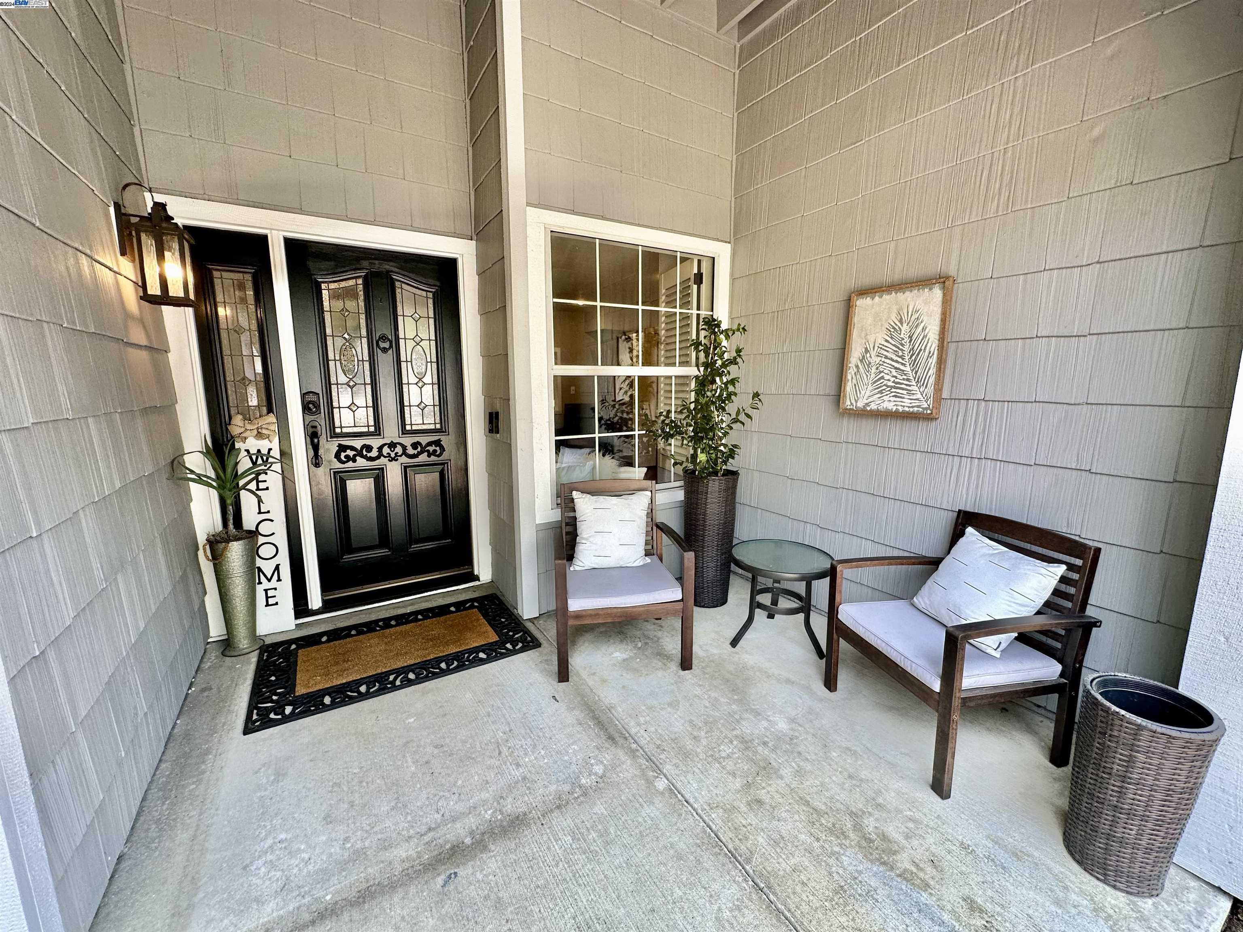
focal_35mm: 14
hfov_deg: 102.1
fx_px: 503
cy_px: 466
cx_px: 622
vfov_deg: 85.7
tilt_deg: -9.0
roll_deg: +0.7
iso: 100
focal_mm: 2.22
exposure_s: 1/123
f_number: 2.2
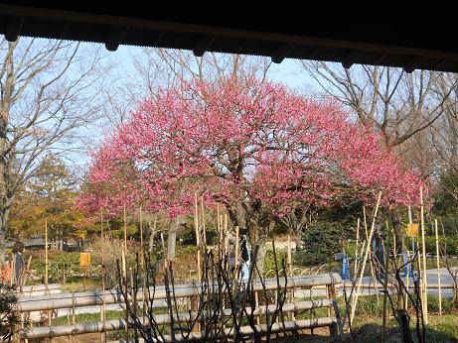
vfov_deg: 26.1
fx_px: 741
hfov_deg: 34.3
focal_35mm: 56
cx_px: 229
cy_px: 172
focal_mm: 10
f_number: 5.2
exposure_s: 1/250
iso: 100
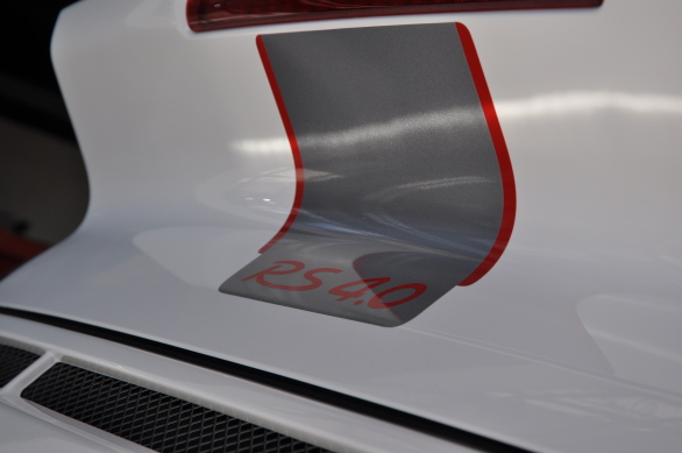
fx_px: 1873
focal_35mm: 99
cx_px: 341
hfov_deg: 20.6
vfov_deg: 13.8
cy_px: 226
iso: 200
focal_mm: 66
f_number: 8
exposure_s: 1/250
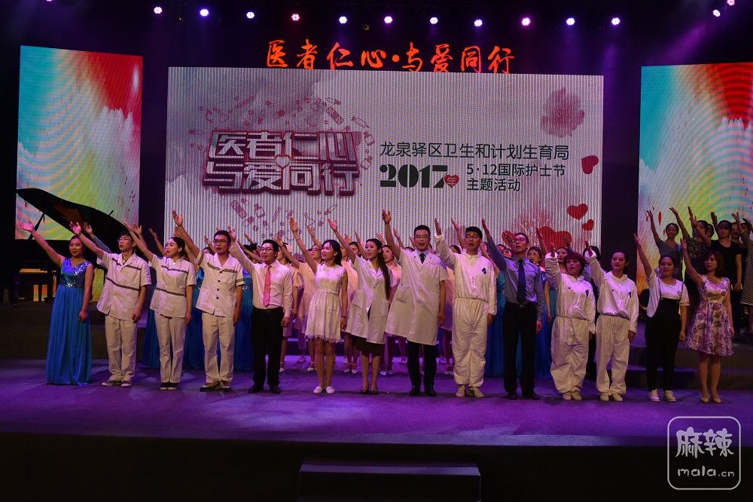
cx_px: 376
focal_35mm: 38
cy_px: 251
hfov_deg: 50.7
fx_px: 795
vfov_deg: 35.0
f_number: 8
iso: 2000
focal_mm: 38
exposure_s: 1/250
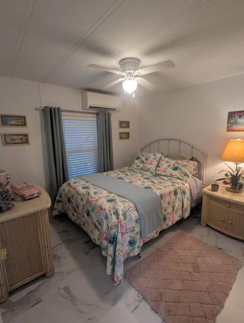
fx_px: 150
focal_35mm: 16
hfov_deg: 78.3
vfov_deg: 94.4
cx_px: 122
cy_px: 162
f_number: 2.2
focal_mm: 2.35
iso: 321
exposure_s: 1/120
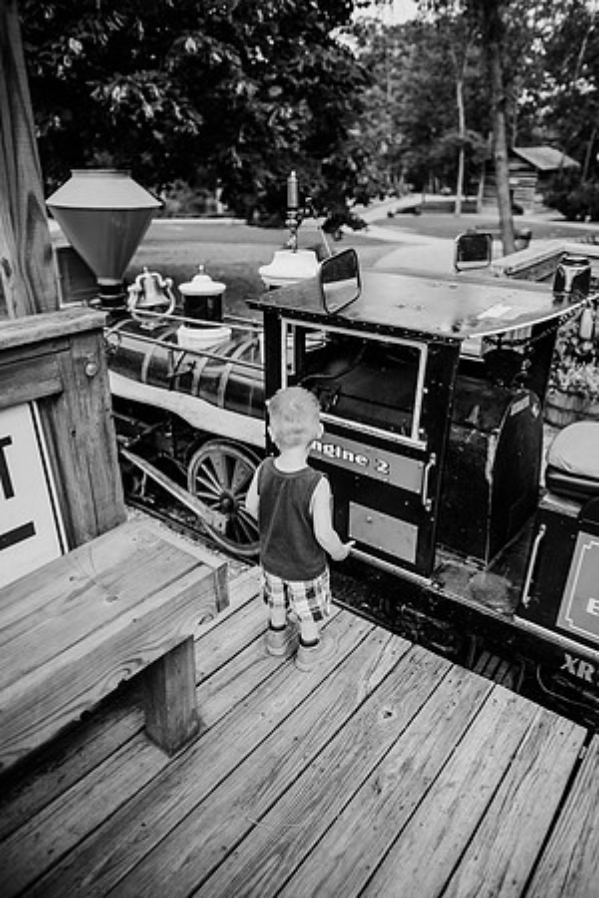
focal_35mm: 24
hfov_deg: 53.1
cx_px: 300
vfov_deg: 73.7
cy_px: 449
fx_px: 599
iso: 200
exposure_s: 1/1250
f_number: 2.2
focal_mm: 24
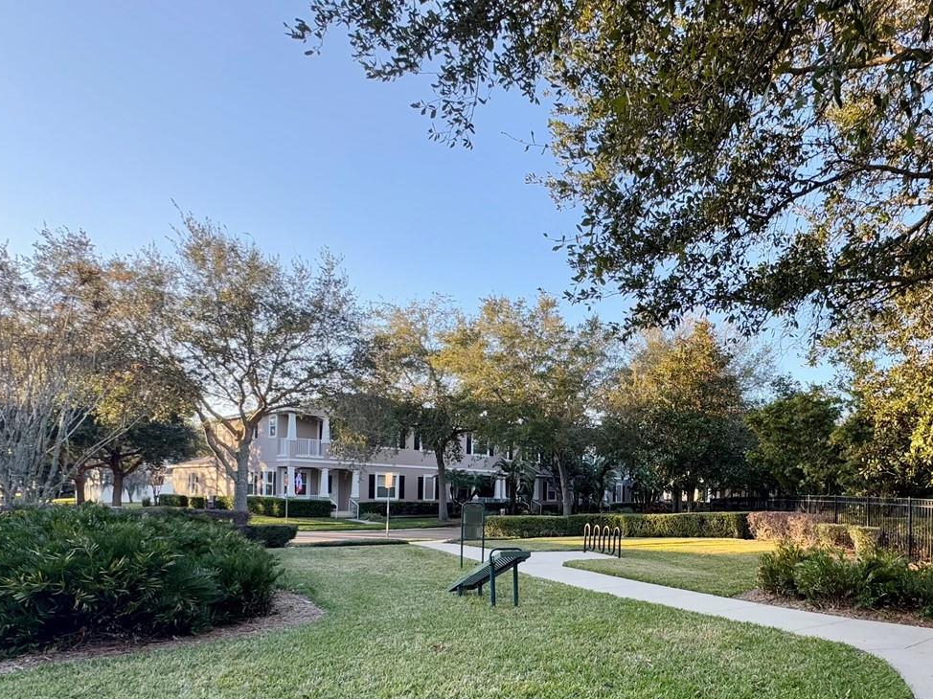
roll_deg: -1.3
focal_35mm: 23
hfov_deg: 68.6
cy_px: 498
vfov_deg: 56.8
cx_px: 713
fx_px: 620
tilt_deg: -1.0
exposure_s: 1/125
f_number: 2.2
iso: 40
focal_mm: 2.22
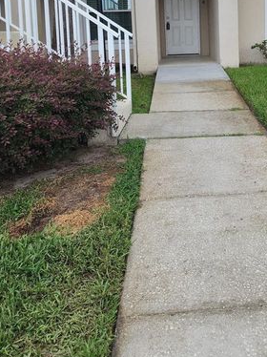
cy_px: 61
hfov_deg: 34.3
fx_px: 422
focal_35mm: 41
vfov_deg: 43.2
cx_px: 202
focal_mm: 6.4
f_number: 1.8
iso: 12
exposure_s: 1/369
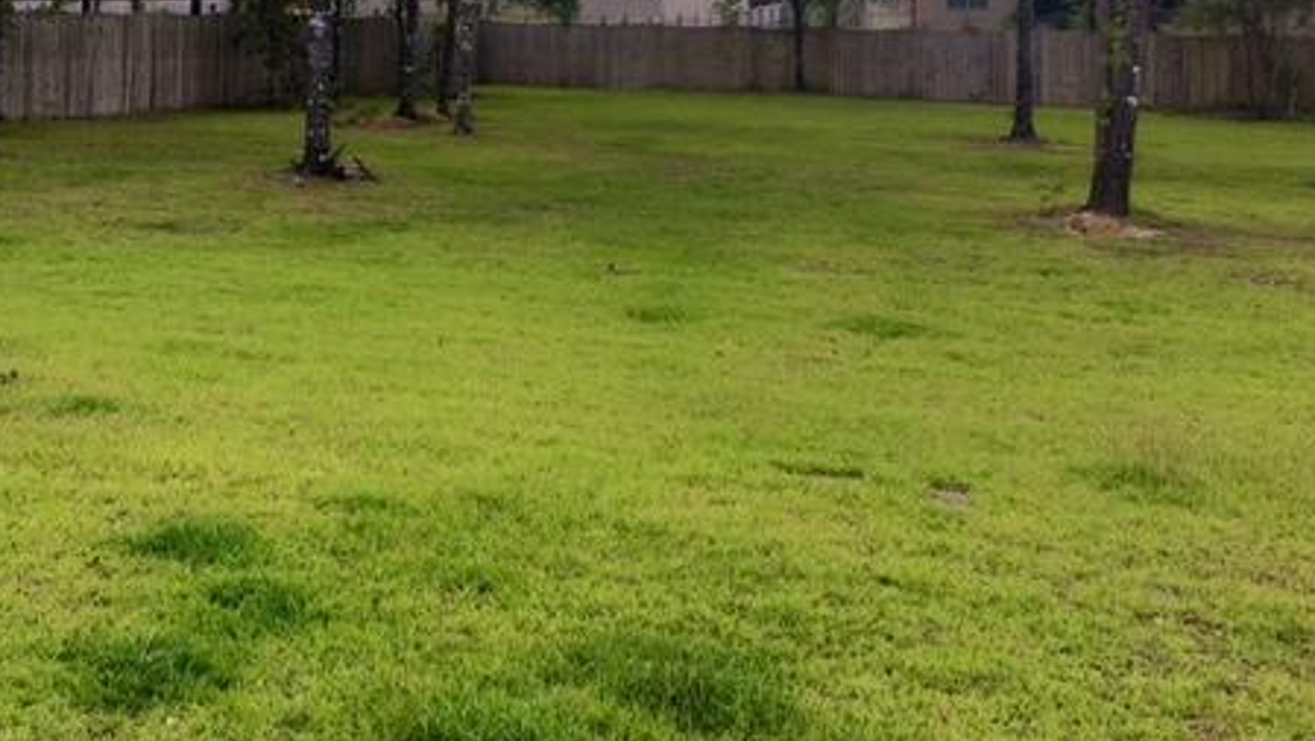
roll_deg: -1.6
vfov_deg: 25.8
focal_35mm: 45
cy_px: 97
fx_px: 1570
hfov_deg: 44.6
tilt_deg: +1.6
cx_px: 407
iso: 25
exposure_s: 1/342
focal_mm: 4.15
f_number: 2.2
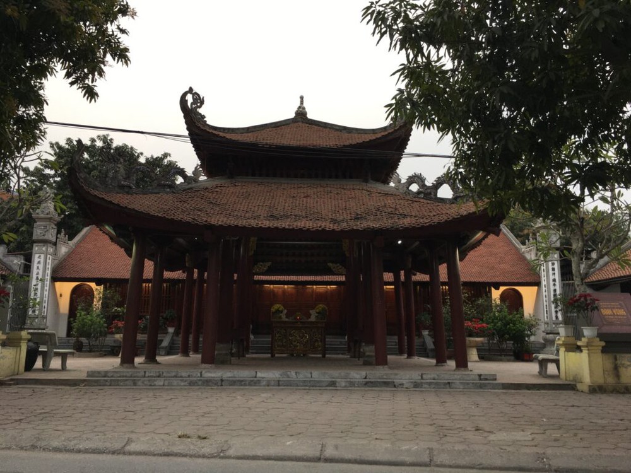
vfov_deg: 48.2
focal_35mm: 29
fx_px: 529
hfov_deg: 61.7
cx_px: 316
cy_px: 236
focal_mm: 4.15
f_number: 2.2
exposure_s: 1/100
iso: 40
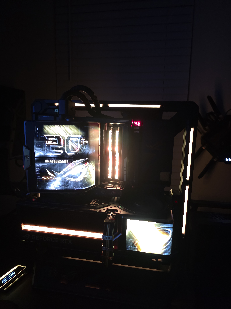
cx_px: 116
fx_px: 205
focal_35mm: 23
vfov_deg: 74.0
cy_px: 154
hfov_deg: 58.8
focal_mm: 6.3
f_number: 1.7
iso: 640
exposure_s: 1/27.5
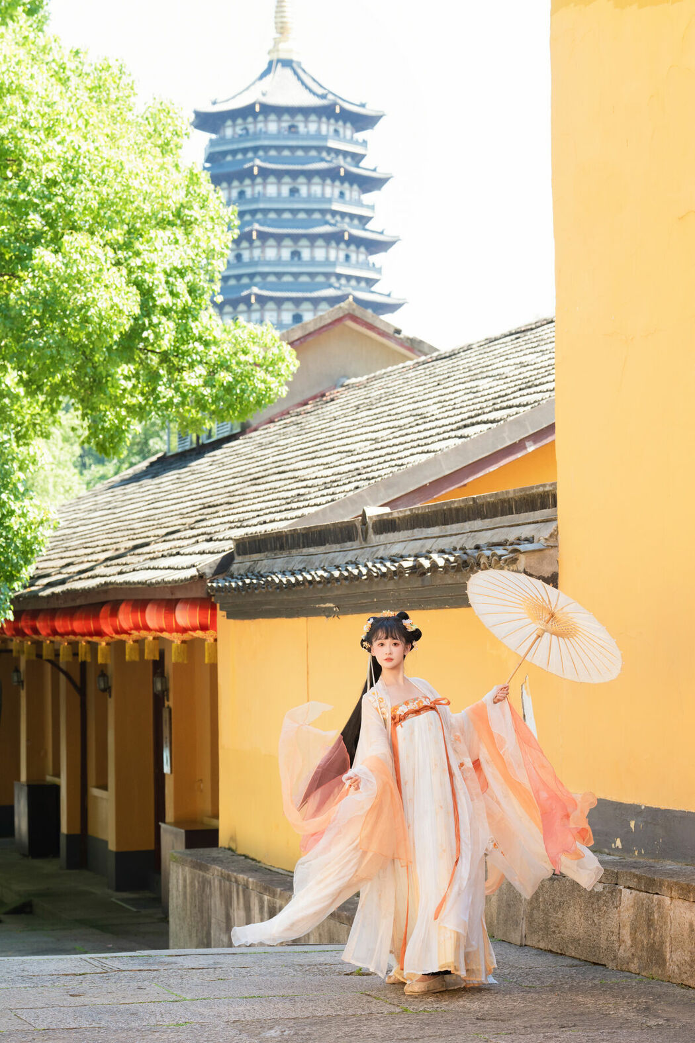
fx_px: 2635
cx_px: 348
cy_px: 522
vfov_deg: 22.4
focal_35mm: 91
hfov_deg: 15.0
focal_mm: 91
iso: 1000
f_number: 6.3
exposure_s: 1/320
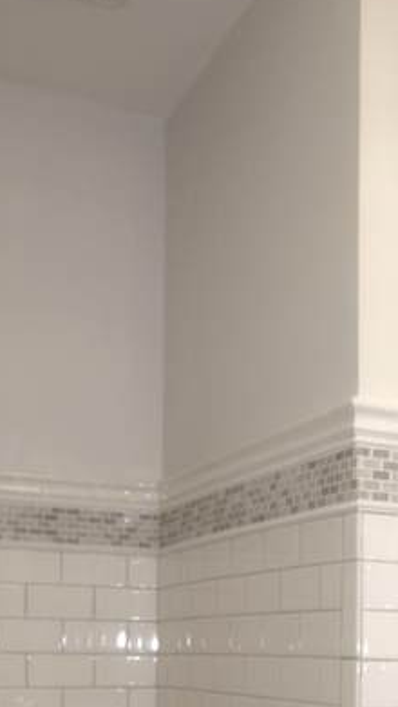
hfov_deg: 21.8
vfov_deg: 36.1
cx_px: 342
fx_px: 1013
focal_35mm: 54
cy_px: 638
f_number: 5.6
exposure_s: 1/50
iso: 200
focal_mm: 14
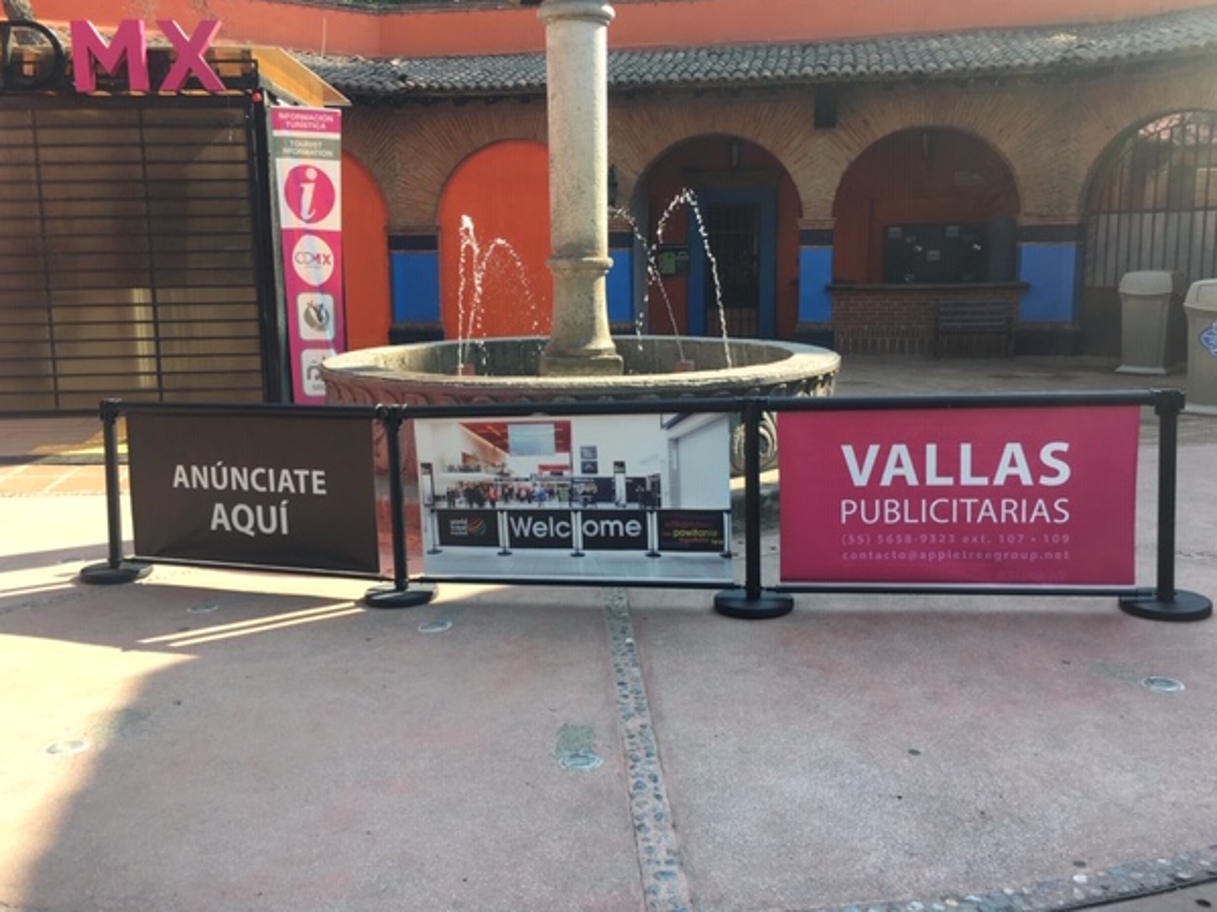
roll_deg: +0.2
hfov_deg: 58.4
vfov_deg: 45.4
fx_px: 1090
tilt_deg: -9.2
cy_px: 429
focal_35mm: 31
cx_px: 610
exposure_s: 1/262
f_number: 2.2
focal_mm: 4.15
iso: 25
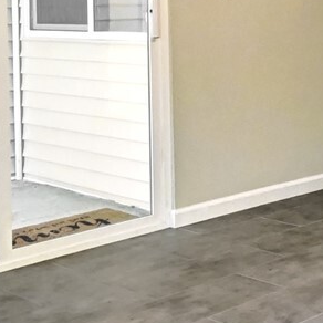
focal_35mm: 74
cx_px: 481
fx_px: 781
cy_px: 8
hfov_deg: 20.2
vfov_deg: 22.6
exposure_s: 1/3.33
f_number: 11
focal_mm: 10
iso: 3200
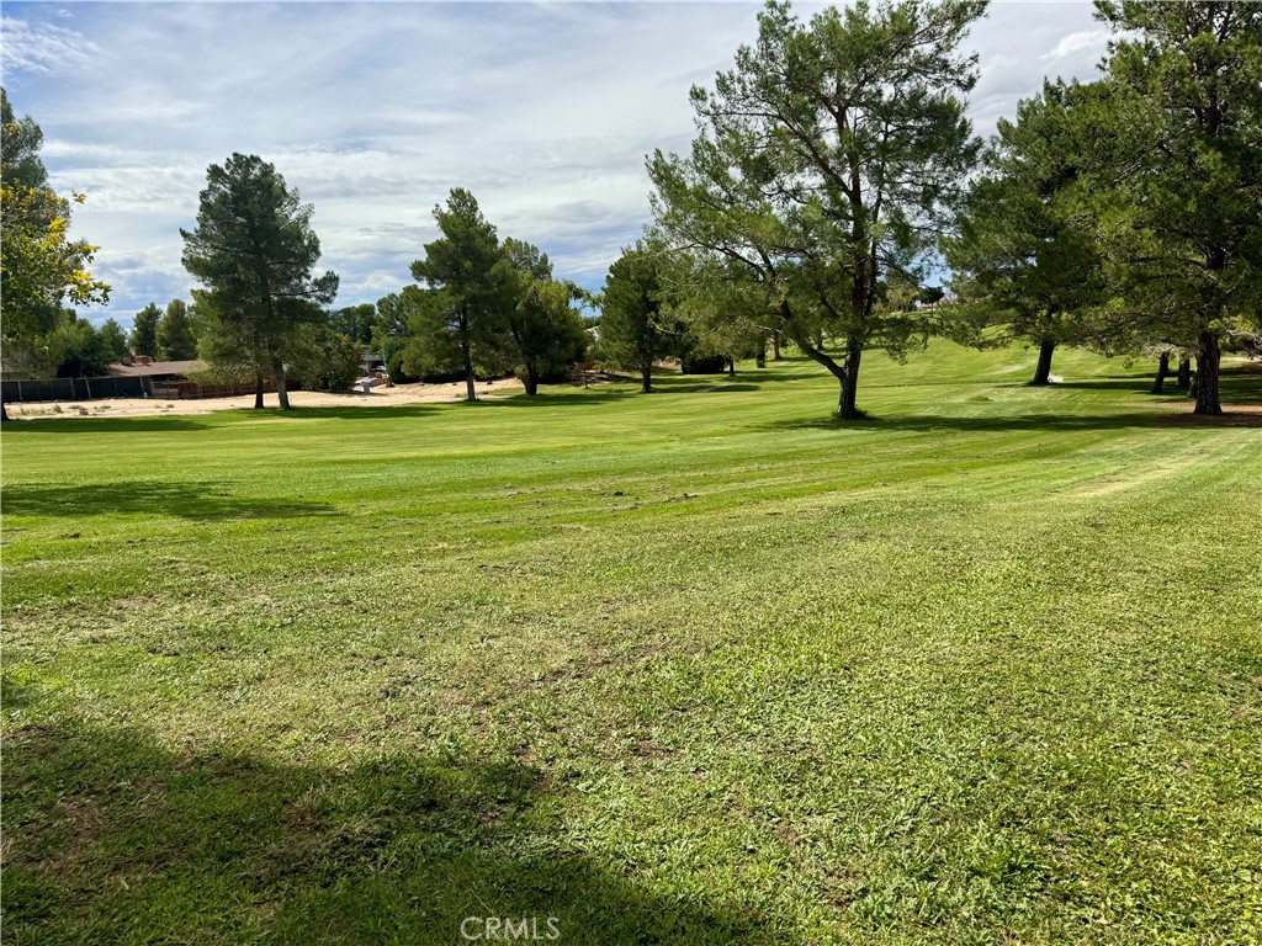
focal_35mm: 24
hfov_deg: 71.6
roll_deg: +2.1
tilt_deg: -10.1
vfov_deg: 56.8
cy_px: 473
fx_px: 875
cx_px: 631
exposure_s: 1/6410
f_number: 1.78
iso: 80
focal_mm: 6.76
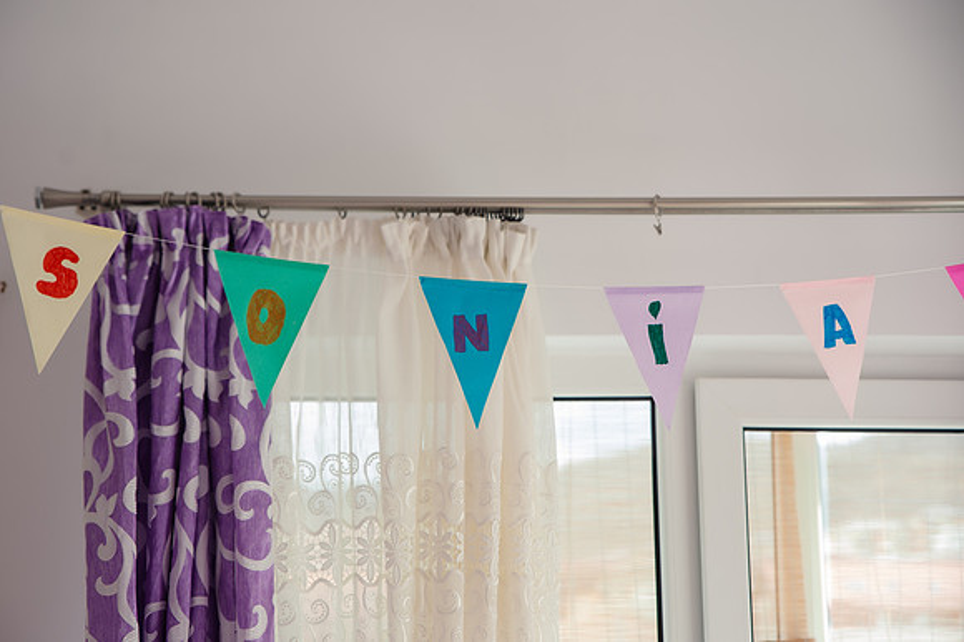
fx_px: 2068
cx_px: 452
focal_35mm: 77
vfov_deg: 17.6
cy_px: 289
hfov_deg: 26.2
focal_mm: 70
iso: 320
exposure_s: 1/125
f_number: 3.2
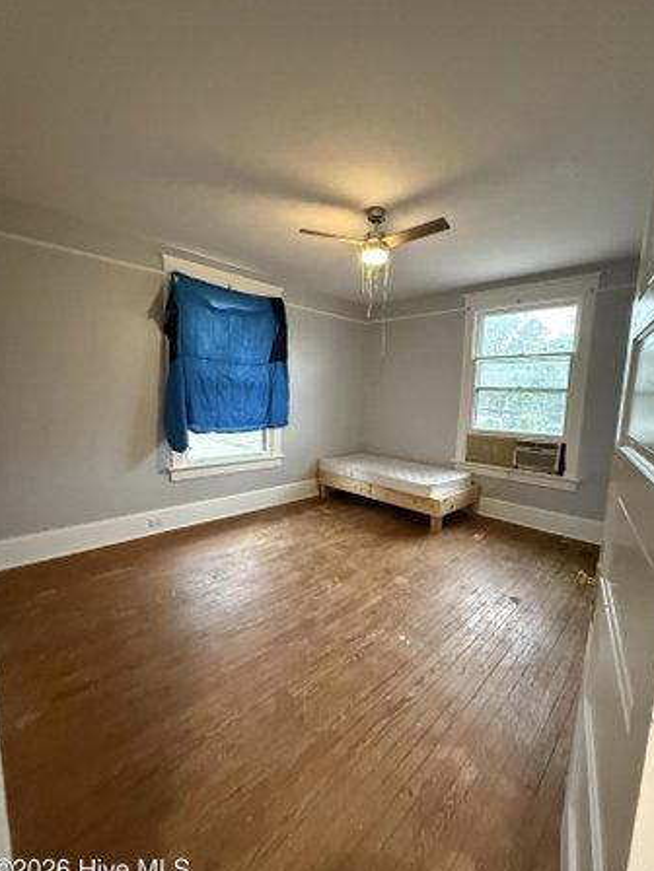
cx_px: 341
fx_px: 378
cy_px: 445
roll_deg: -1.9
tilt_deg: -7.5
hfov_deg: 81.7
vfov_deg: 98.2
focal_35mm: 15
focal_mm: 2.22
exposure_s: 1/60
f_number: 2.2
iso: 1000
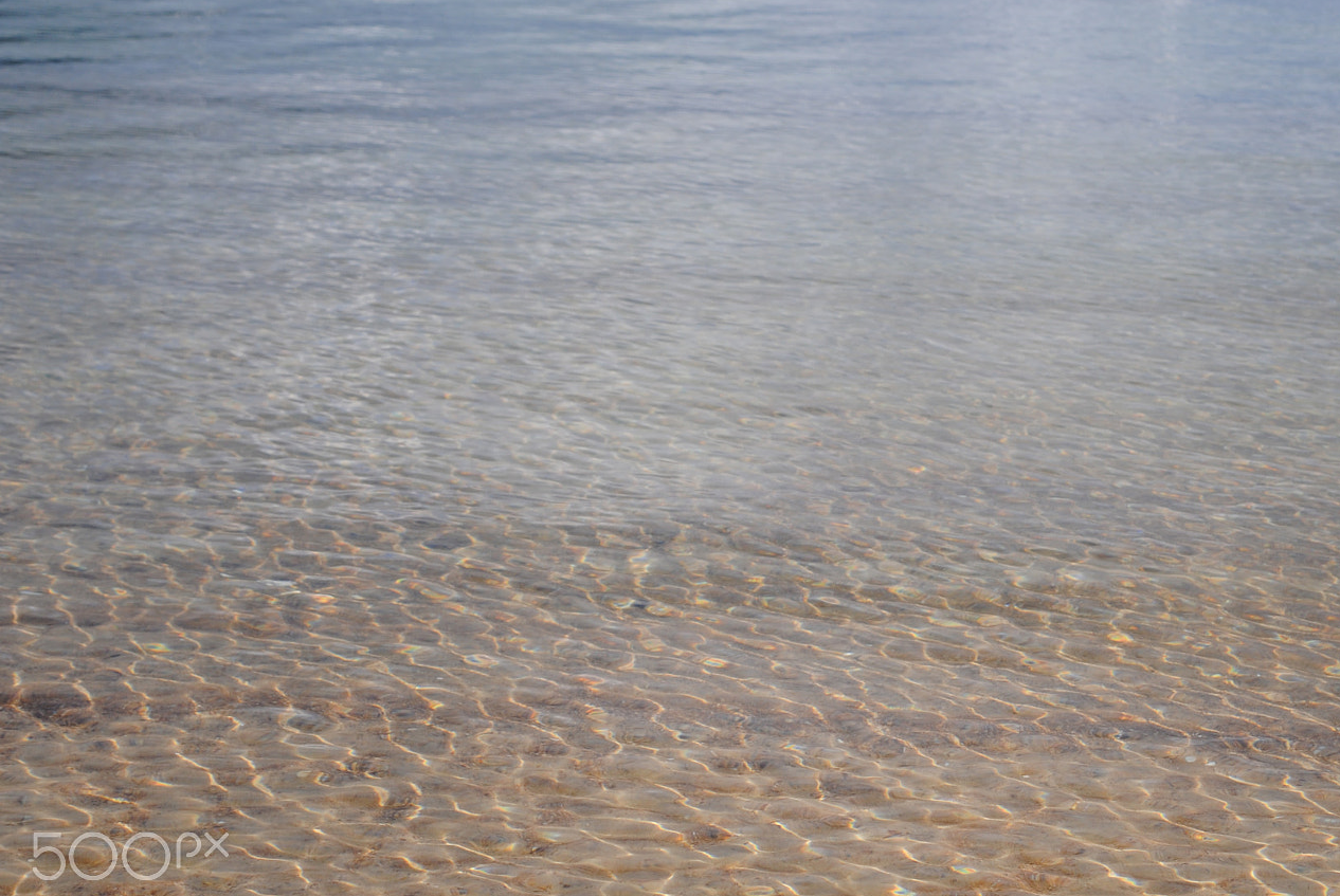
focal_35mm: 91
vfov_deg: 15.1
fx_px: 3391
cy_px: 429
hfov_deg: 22.3
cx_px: 813
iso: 100
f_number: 6.3
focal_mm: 48
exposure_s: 1/160
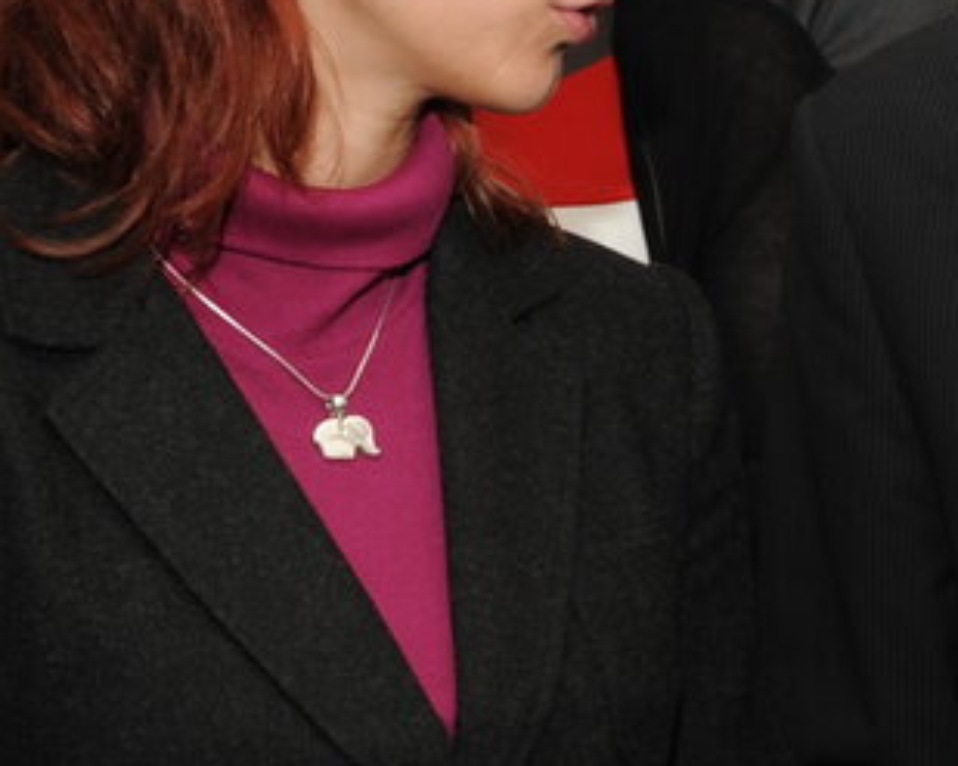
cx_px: 1932
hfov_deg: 12.2
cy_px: 623
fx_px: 3968
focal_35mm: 140
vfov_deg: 11.0
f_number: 6.3
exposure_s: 1/60
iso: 200
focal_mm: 24
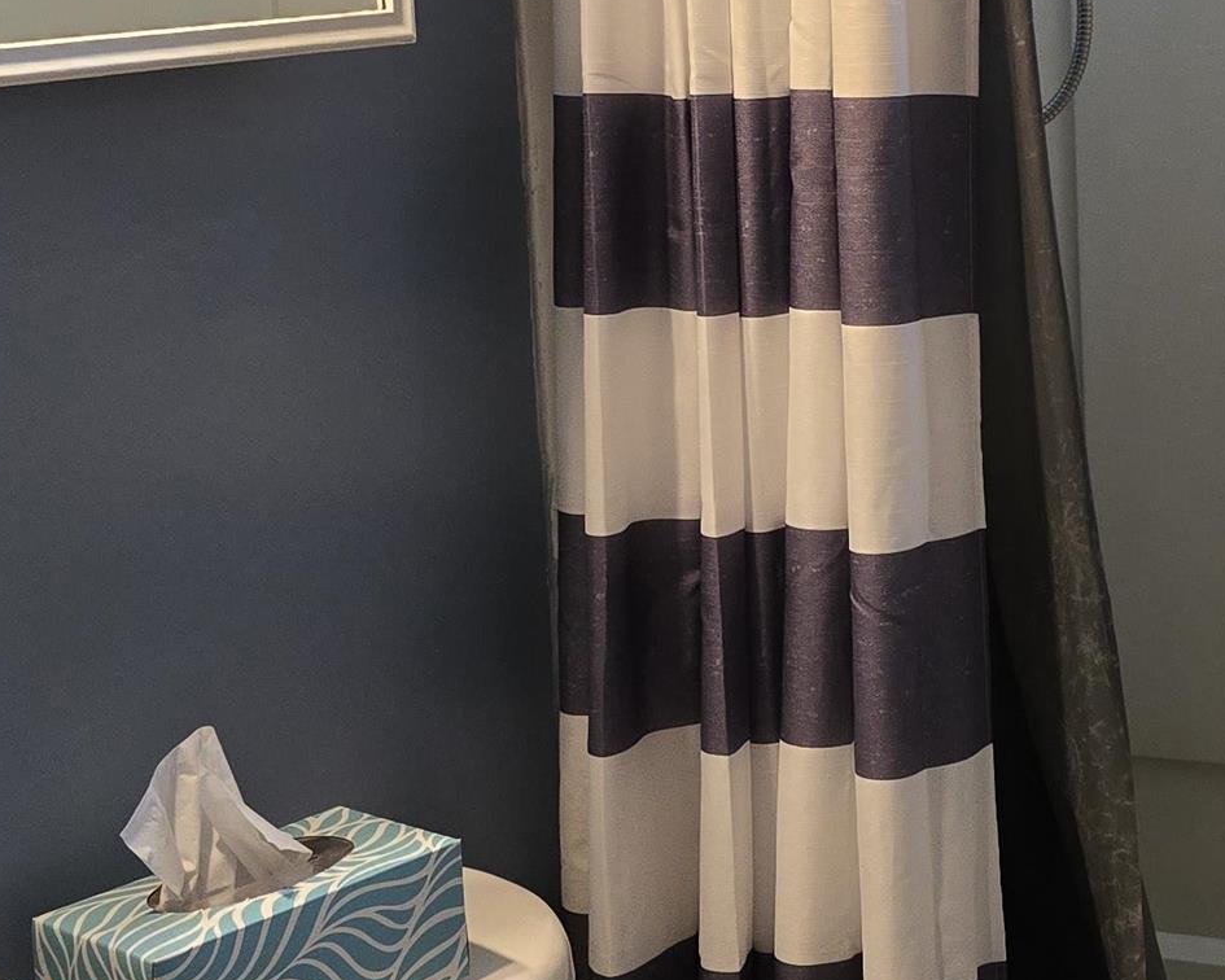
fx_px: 2647
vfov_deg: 20.8
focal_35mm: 73
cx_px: 942
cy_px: 251
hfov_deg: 25.7
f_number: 1.7
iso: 500
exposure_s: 1/120
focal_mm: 6.3
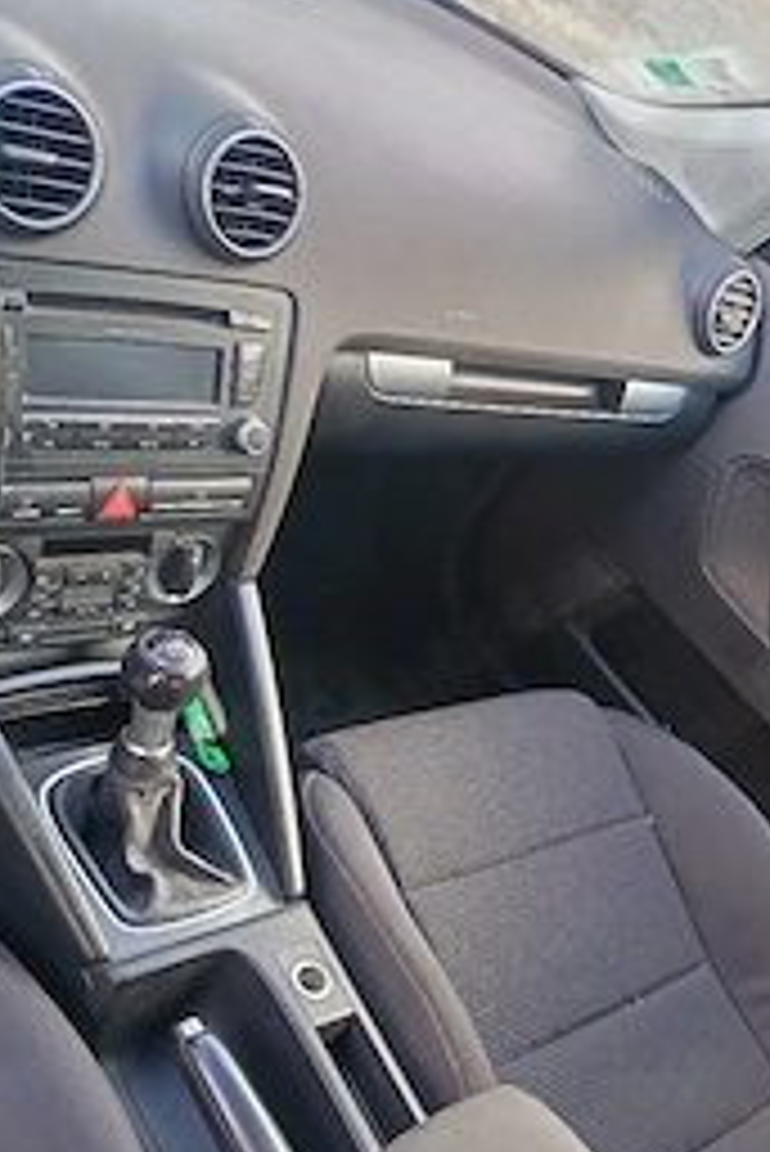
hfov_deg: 33.7
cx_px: 563
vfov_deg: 49.1
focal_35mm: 39
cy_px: 706
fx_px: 1249
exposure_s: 1/100
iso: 694
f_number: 1.75
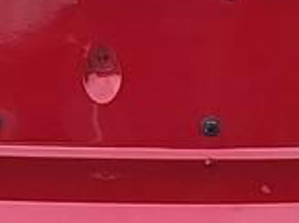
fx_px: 1777
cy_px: 107
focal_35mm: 206
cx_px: 146
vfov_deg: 7.2
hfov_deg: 9.6
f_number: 1.8
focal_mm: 5.4
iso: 40
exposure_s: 1/866
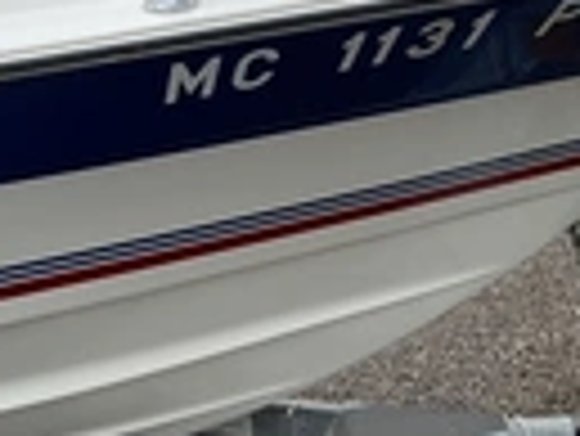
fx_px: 1509
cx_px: -171
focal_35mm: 90
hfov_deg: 20.0
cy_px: 198
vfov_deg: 16.4
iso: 25
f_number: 1.8
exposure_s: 1/2427
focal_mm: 3
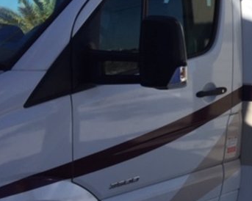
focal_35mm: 66
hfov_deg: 26.7
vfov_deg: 23.0
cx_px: 269
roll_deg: -1.5
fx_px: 492
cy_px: 70
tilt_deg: -4.4
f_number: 2.2
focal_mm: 4.15
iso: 32
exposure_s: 1/3300
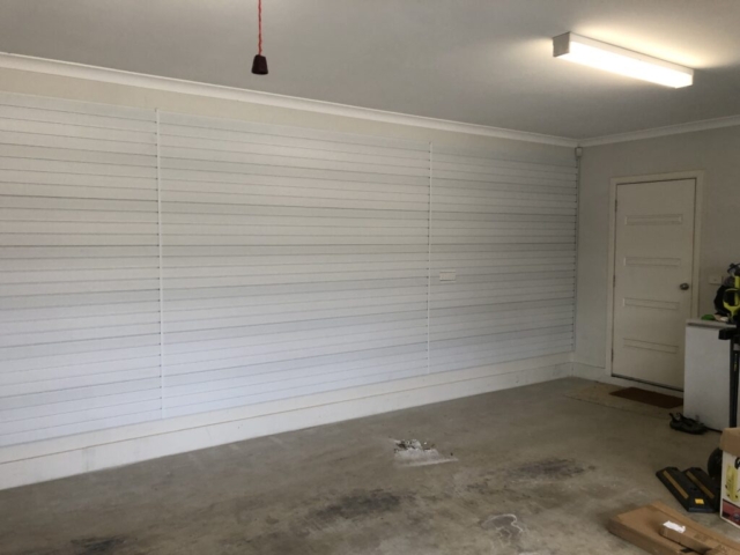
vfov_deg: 49.7
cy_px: 278
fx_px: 599
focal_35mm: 28
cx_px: 370
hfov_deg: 63.4
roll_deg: -0.4
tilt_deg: -3.0
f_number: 1.8
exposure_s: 1/33
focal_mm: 4
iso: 32
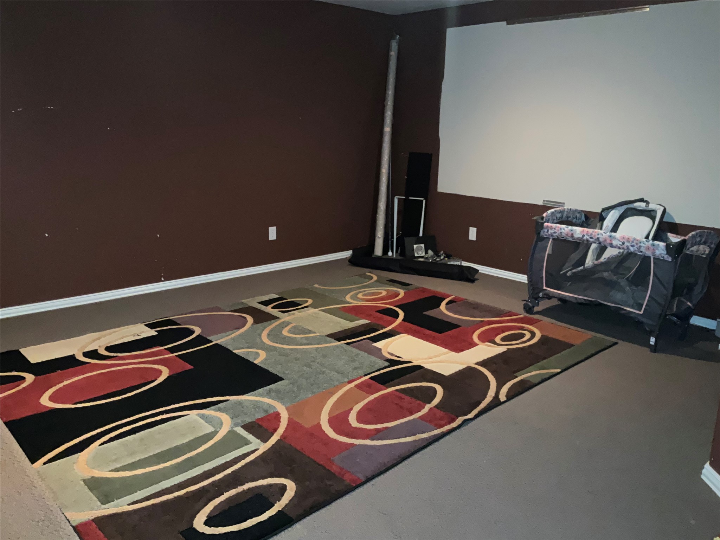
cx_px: 360
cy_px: 270
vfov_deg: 48.2
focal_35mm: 29
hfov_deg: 61.7
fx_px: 603
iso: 250
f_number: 1.8
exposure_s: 1/16
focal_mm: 3
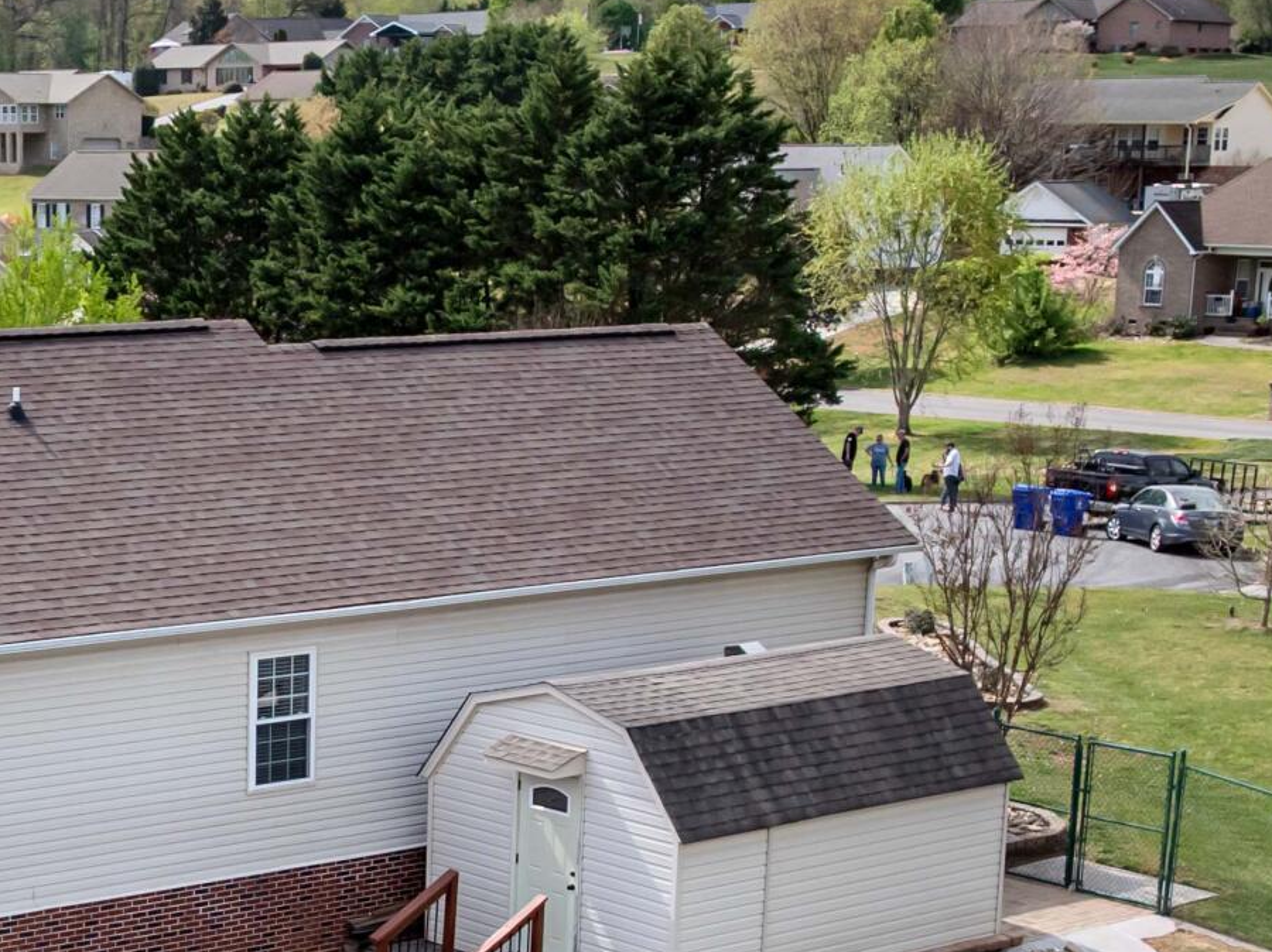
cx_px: 38
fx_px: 2938
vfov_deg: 17.9
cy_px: 1006
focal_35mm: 80
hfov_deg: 23.5
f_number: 2.8
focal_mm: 12.29
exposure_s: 1/120
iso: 150
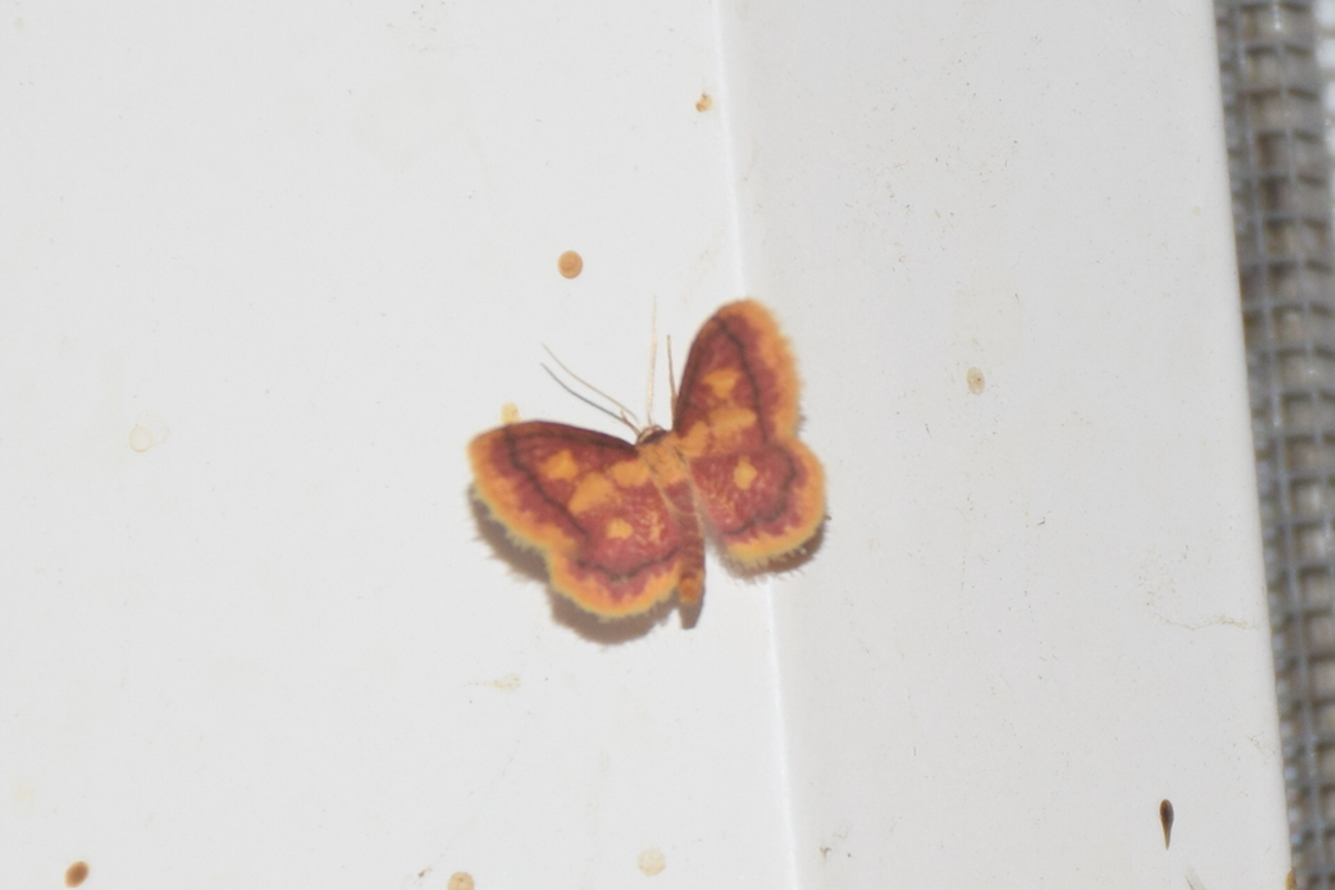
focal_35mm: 210
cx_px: 668
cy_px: 445
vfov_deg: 6.5
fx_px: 7787
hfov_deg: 9.8
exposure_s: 1/60
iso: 320
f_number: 7.1
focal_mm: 140
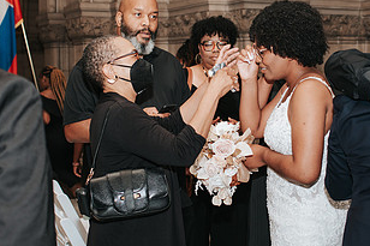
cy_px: 103
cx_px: 202
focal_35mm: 66
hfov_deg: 30.5
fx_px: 678
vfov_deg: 20.6
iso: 1000
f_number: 3.2
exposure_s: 1/125
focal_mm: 35
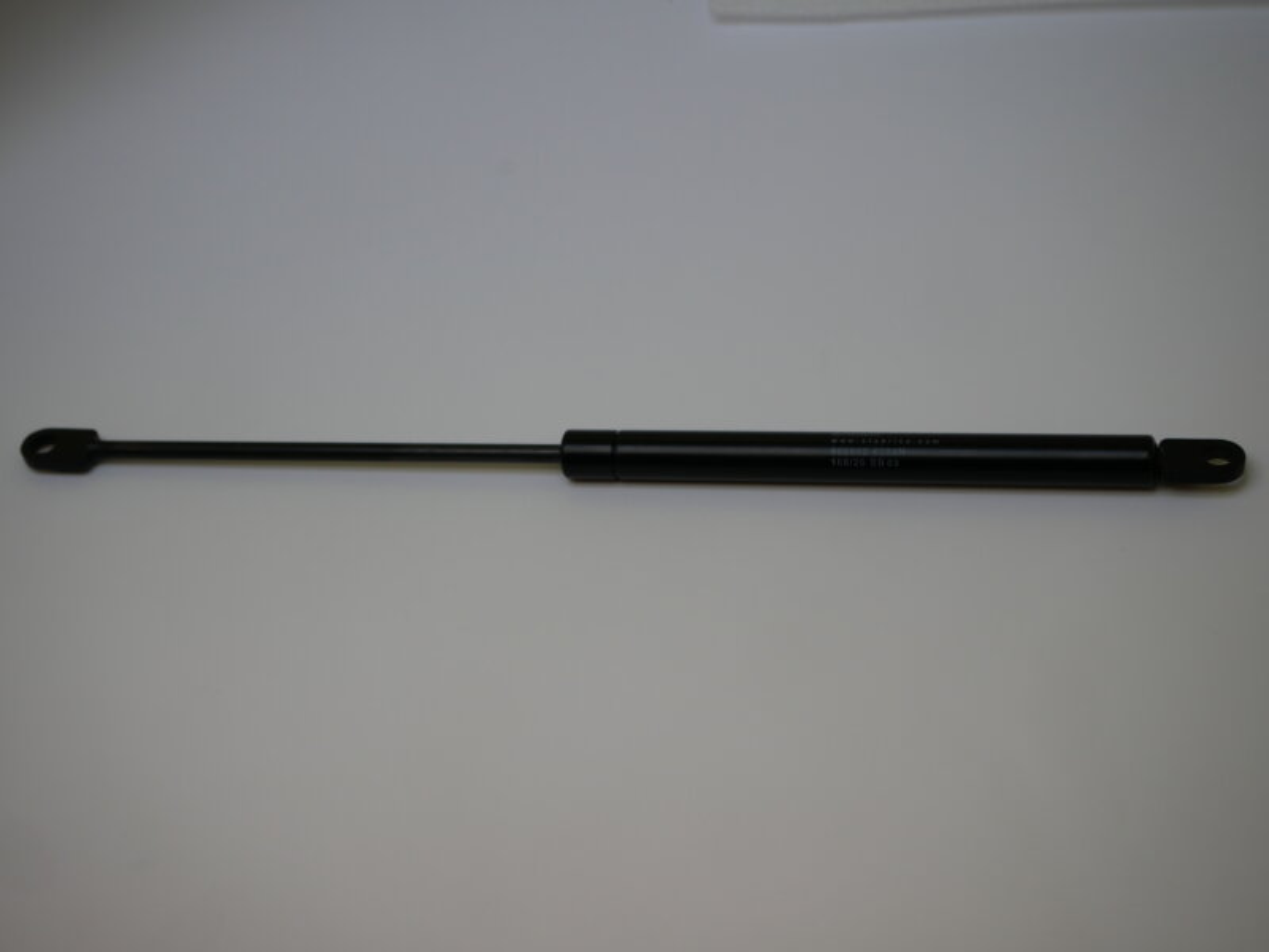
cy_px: 476
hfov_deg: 32.2
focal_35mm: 60
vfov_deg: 24.4
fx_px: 2200
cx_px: 634
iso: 200
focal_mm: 30
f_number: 4.5
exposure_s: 1/250
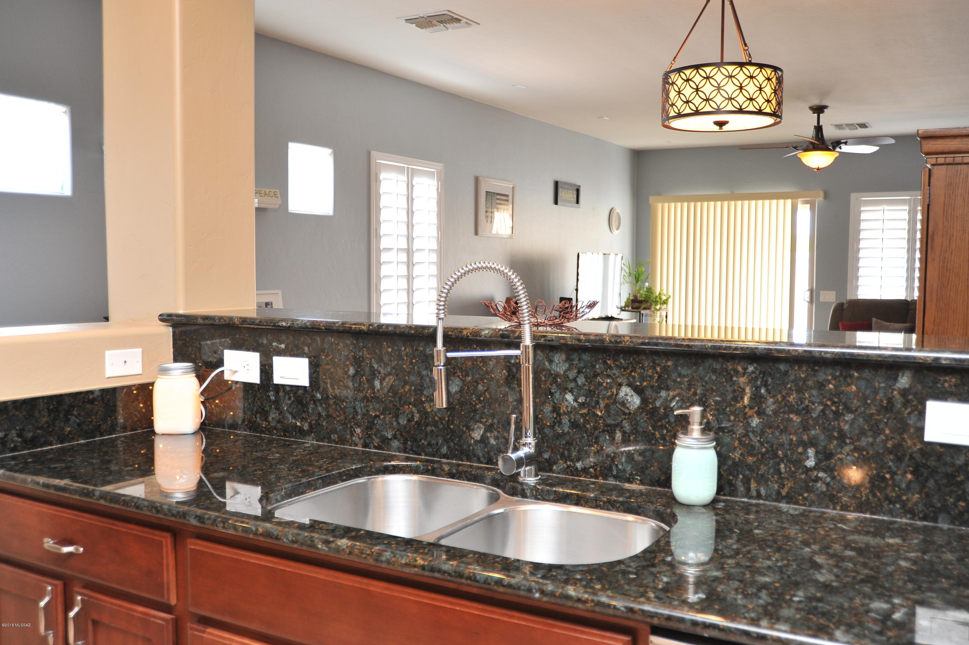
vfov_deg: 37.8
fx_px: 941
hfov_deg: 54.5
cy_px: 322
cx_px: 484
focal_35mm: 35
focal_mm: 35
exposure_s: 1/30
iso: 640
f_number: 4.5
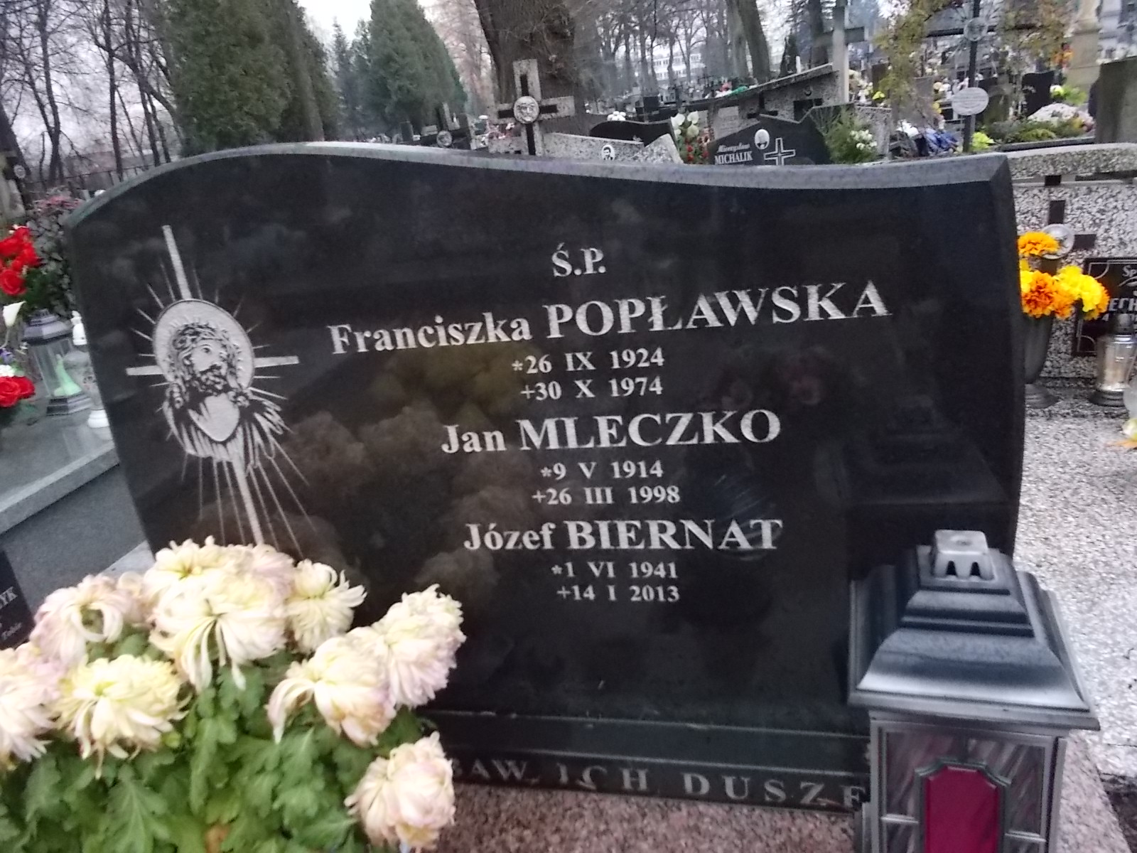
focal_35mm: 26
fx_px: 854
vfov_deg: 53.1
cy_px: 426
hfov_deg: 67.3
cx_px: 568
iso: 400
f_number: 3.2
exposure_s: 1/250
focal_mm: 4.6
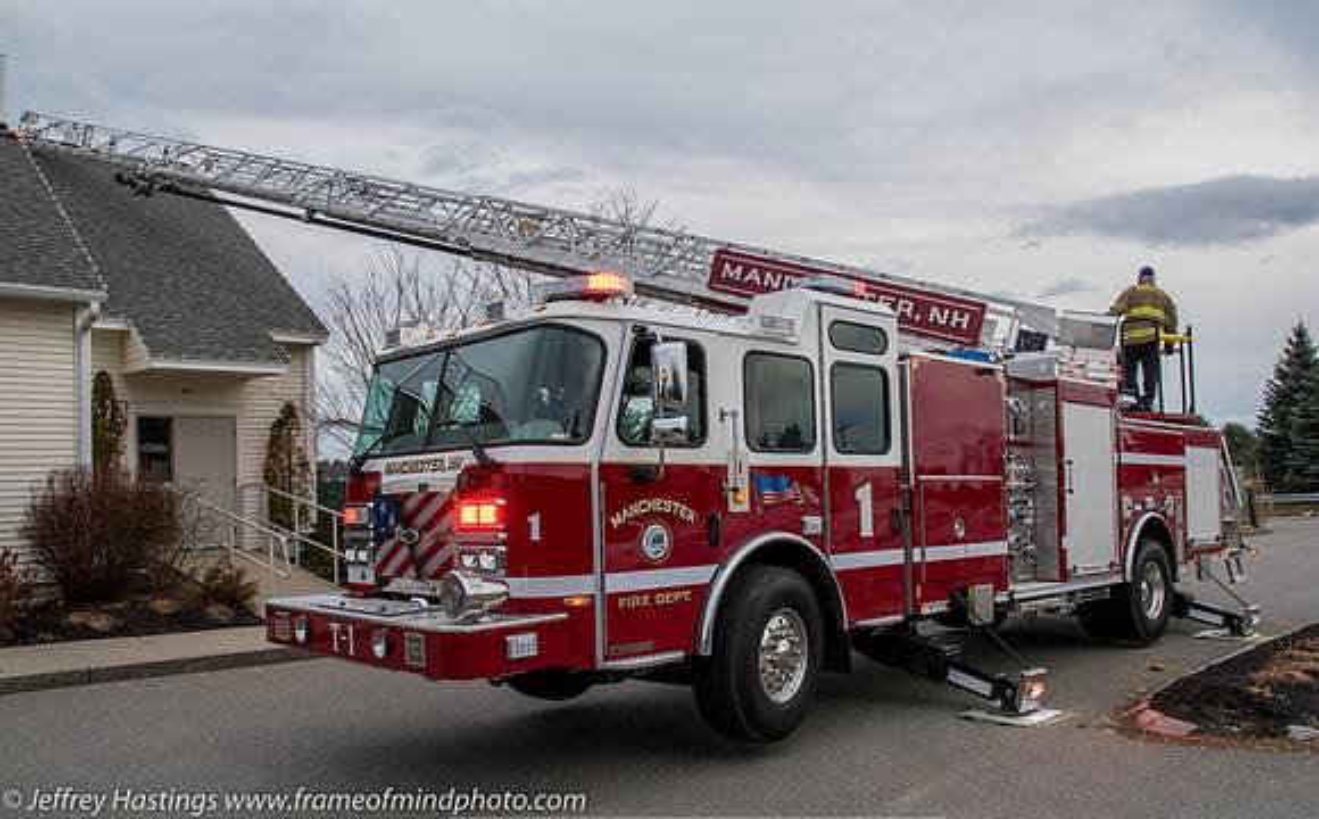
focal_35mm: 27
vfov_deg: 46.3
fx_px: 956
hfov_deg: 69.1
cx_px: 702
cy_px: 450
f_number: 10
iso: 1000
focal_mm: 16
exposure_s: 1/320
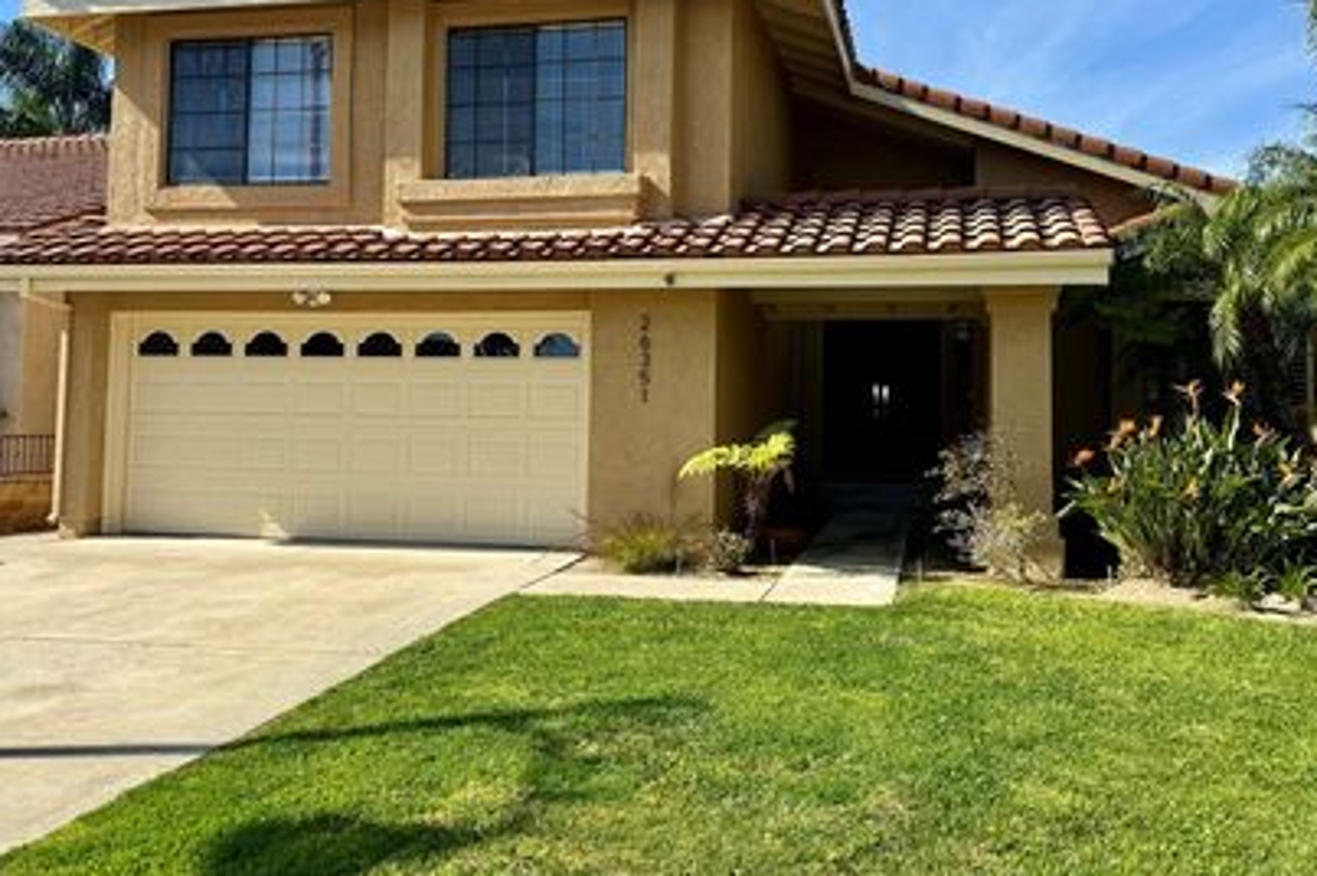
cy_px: 368
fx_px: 1133
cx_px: 709
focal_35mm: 31
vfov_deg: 42.1
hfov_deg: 60.3
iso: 80
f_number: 1.78
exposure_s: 1/3597
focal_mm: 6.76
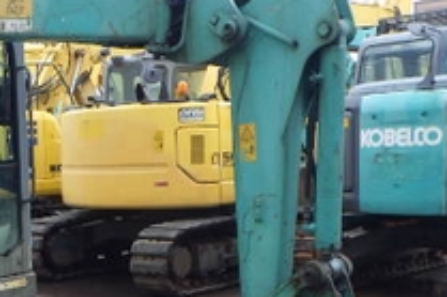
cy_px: 252
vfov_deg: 20.0
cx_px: 51
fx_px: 831
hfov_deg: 29.0
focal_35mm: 67
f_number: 4.2
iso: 125
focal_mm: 5
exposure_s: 1/160
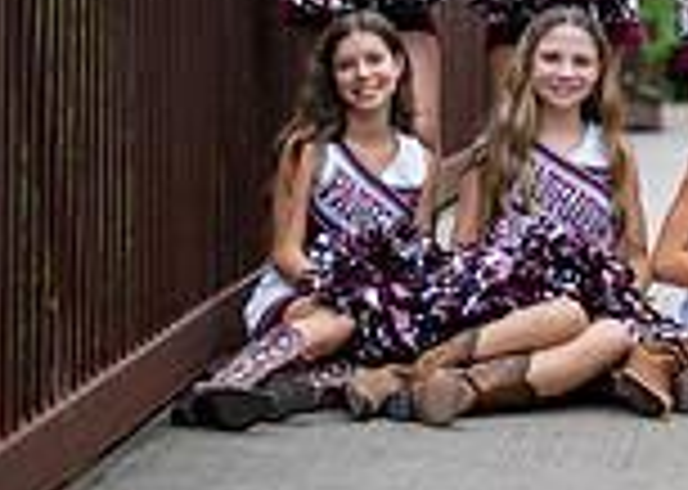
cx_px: 978
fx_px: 4217
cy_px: 58
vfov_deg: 6.6
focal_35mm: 216
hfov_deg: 9.1
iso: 100
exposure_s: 1/1000
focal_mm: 50
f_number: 1.4
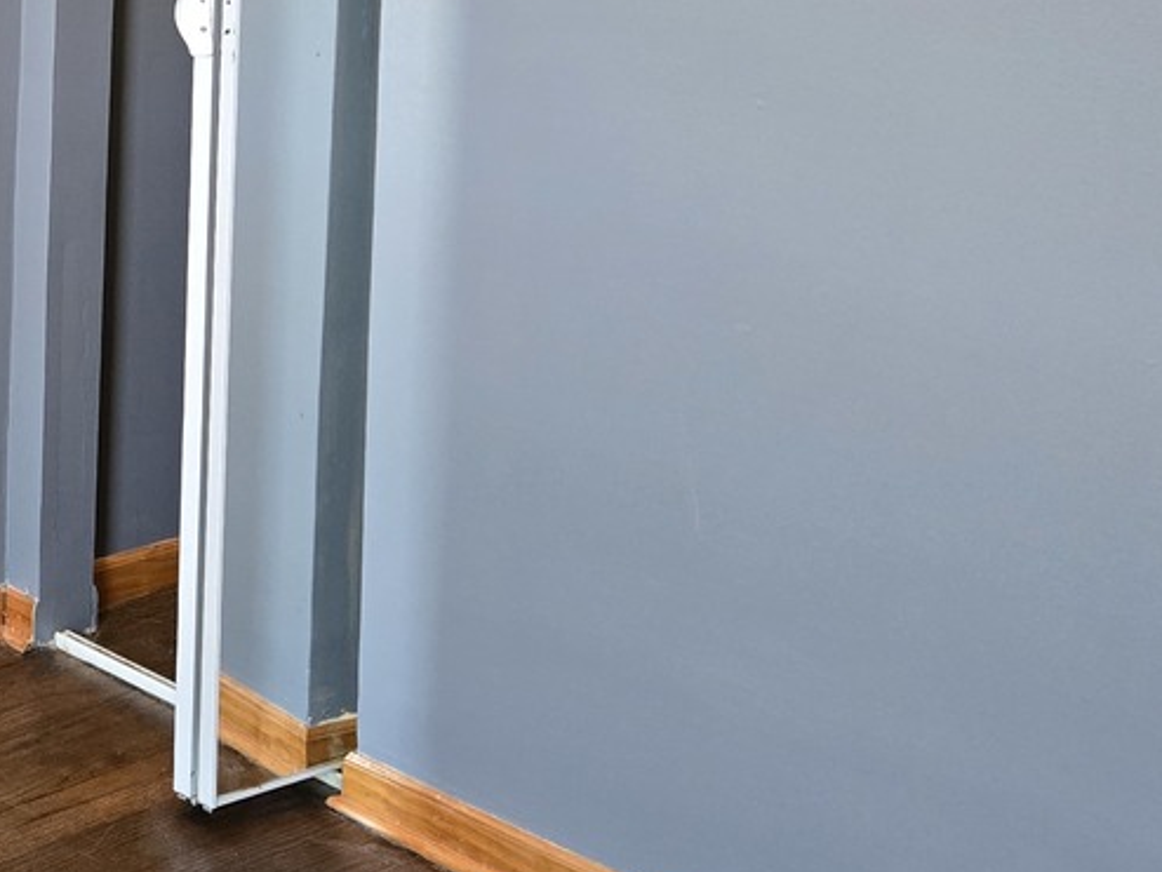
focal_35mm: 67
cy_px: -47
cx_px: -165
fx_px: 2250
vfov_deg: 21.0
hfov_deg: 26.3
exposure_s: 1/120
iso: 640
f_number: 1.8
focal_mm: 5.4
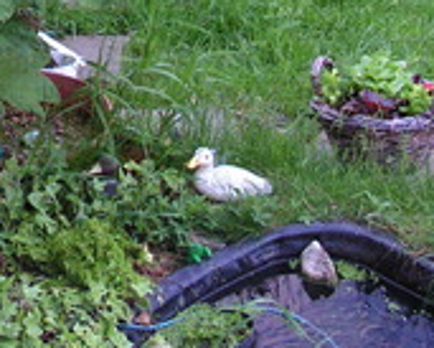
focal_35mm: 139
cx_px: -18
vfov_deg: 10.8
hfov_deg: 13.6
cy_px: -138
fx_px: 1786
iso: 200
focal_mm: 7.6
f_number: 3.2
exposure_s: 1/40
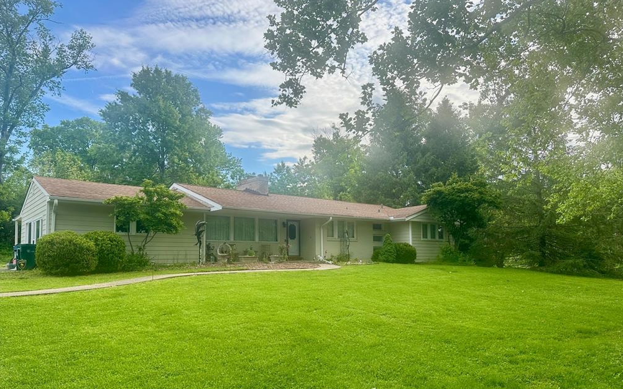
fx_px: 441
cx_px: 317
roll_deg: +0.2
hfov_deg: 70.4
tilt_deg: +5.1
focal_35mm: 26
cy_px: 226
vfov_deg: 47.4
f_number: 1.78
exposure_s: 1/1613
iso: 80
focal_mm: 6.86
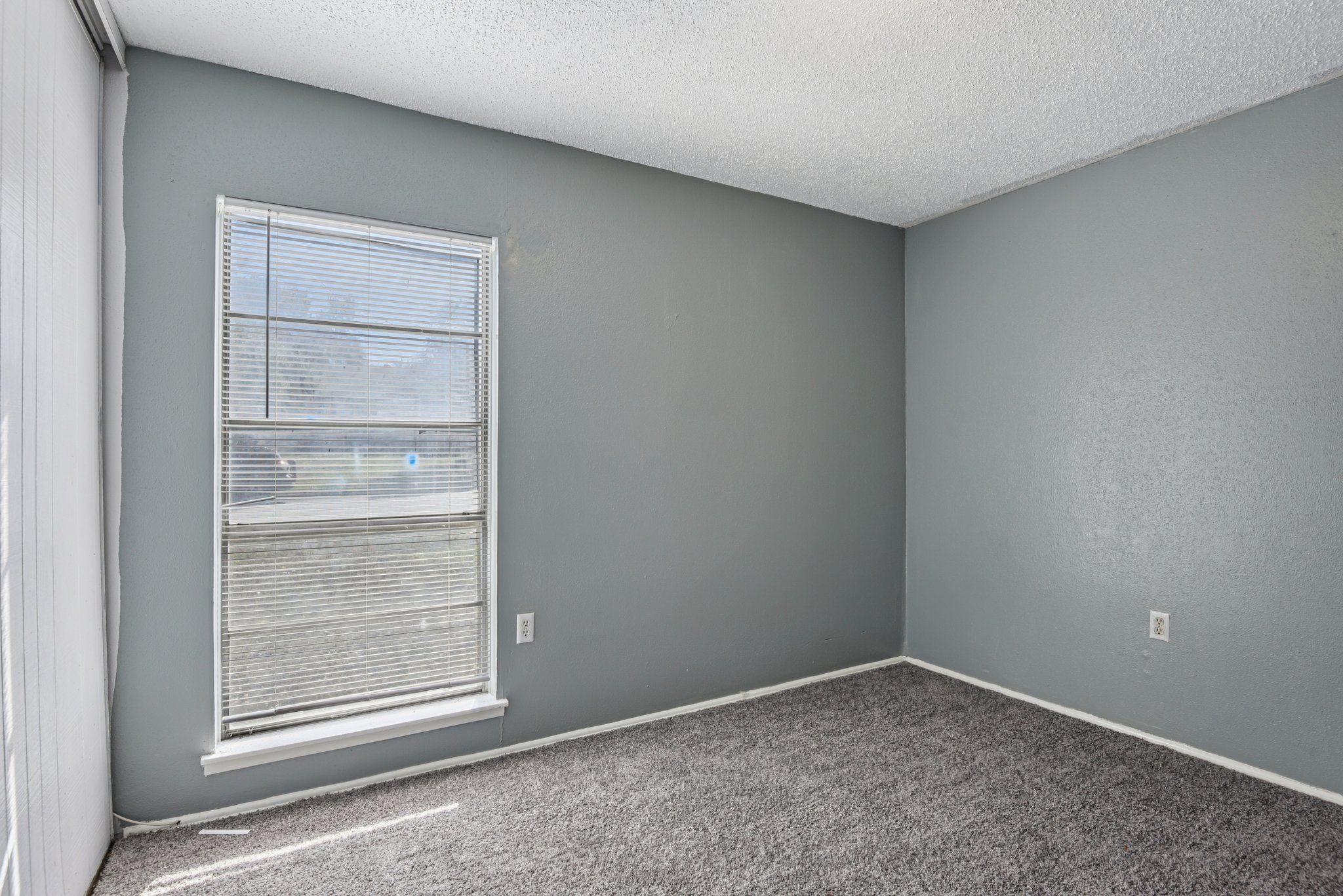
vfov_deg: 67.4
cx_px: 672
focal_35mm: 18
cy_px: 448
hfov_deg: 90.0
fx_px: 672
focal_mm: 18
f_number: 8
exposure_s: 1/60
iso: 400
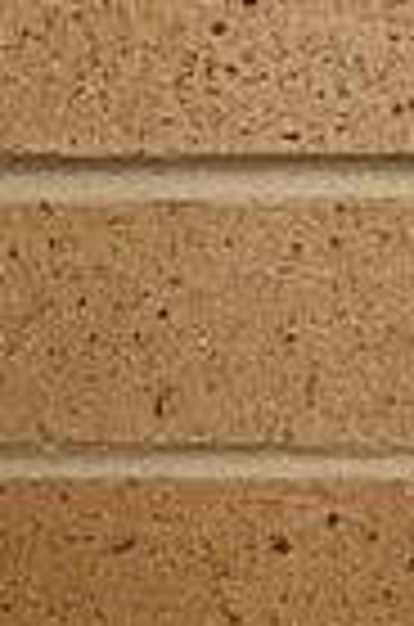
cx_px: -1008
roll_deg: -1.0
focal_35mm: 223
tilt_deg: -13.0
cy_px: 468
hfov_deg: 5.6
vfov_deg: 9.2
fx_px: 3866
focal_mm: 3
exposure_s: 1/60
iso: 125
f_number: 1.8
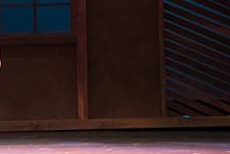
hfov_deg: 4.1
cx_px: -54
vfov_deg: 2.7
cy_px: -2
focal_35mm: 503
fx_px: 3213
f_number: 4
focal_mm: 190
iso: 5000
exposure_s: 1/400
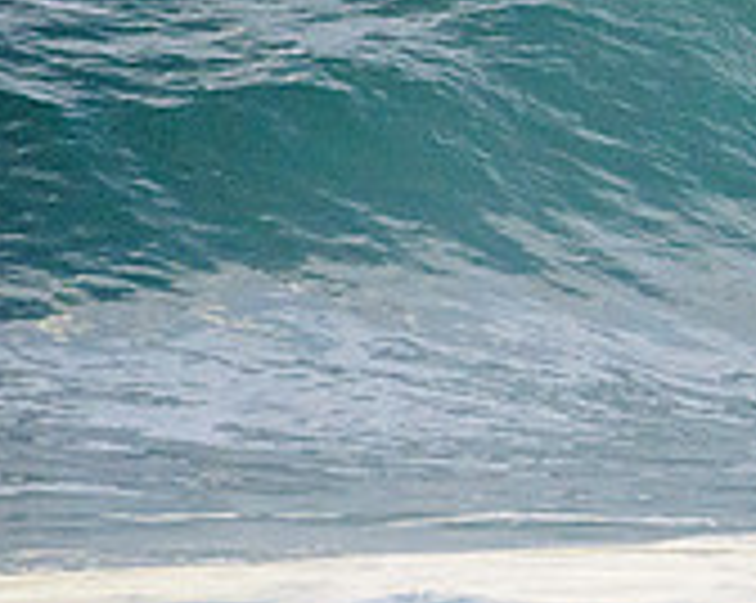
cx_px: 1590
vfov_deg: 0.8
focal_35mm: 1987
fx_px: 44407
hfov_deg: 1.0
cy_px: 232
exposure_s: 1/2000
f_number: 5.6
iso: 1250
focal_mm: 500
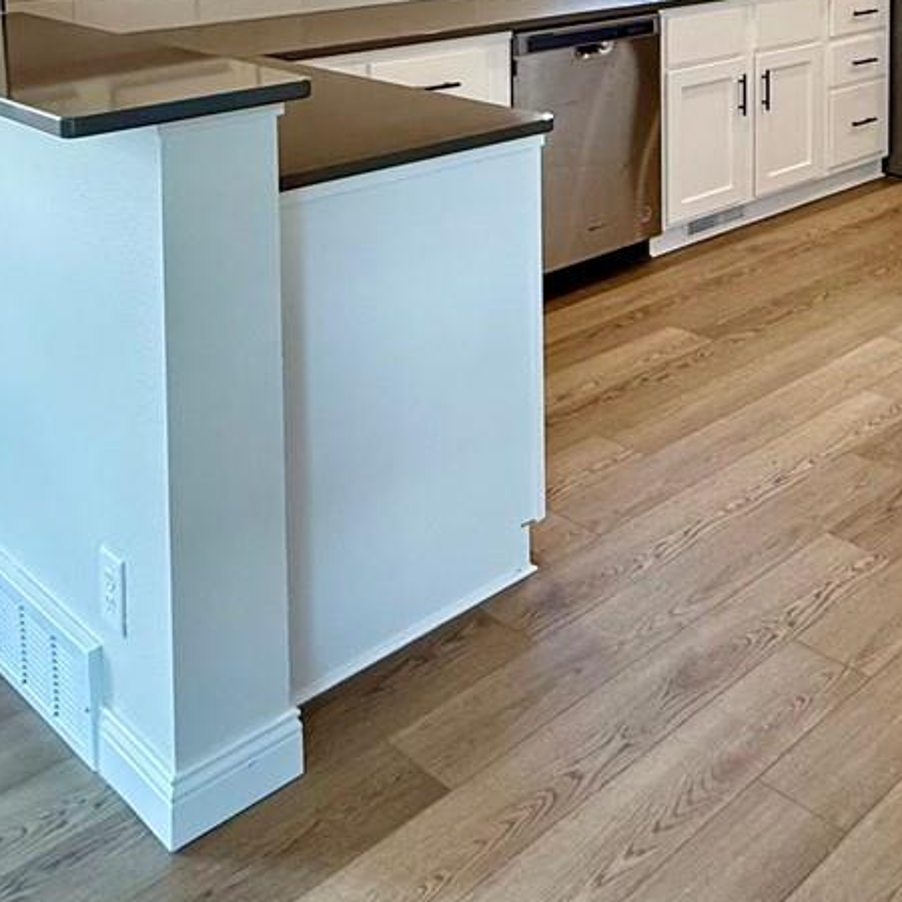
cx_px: 858
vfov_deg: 33.9
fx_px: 1297
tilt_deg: -4.6
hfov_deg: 35.4
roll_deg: -0.6
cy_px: -60
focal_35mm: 44
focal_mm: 2.22
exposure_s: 1/120
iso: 125
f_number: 2.2
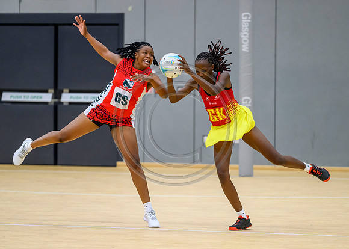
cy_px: 137
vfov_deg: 5.8
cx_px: 189
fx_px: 2450
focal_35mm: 247
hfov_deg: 8.1
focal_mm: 200
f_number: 3.2
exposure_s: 1/1000
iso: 4000
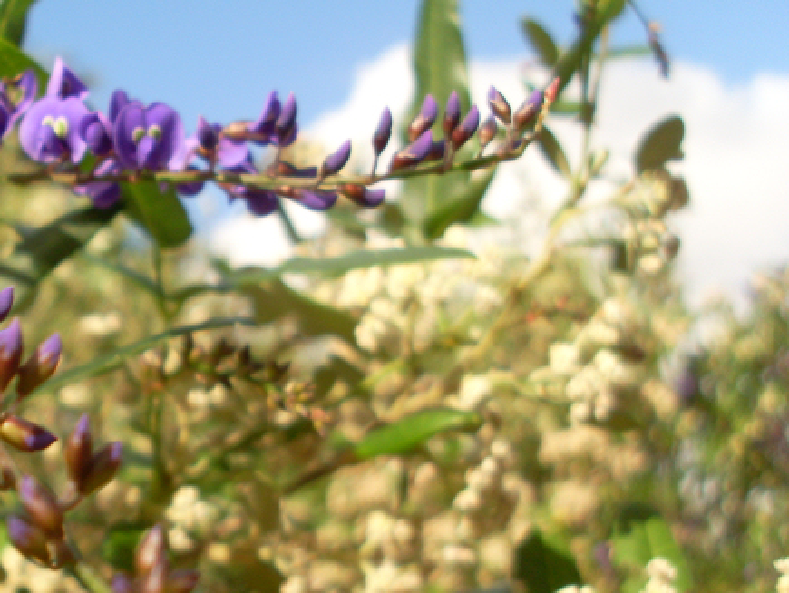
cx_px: 201
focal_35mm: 59
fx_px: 1346
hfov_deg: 32.1
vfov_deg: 24.8
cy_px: 364
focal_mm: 6.3
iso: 80
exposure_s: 1/125
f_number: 7.7
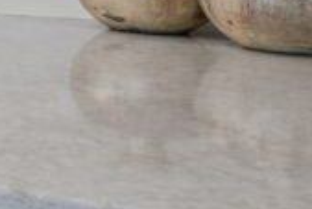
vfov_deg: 13.5
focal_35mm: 97
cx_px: -541
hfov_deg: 12.7
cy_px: -75
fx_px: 841
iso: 100
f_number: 9
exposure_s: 1.3
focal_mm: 16
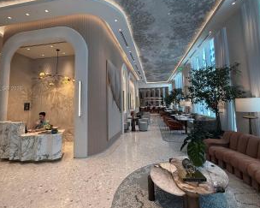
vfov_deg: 73.4
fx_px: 138
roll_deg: +1.3
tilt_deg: +7.2
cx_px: 127
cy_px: 89
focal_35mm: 18
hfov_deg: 86.4
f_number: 2.2
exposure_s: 1/120
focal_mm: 2.22
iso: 200
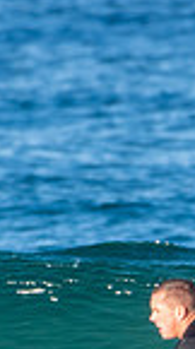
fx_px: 29081
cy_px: 454
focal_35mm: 3147
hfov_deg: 0.4
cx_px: 154
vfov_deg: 0.7
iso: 360
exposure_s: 1/1250
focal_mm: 500
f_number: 5.6
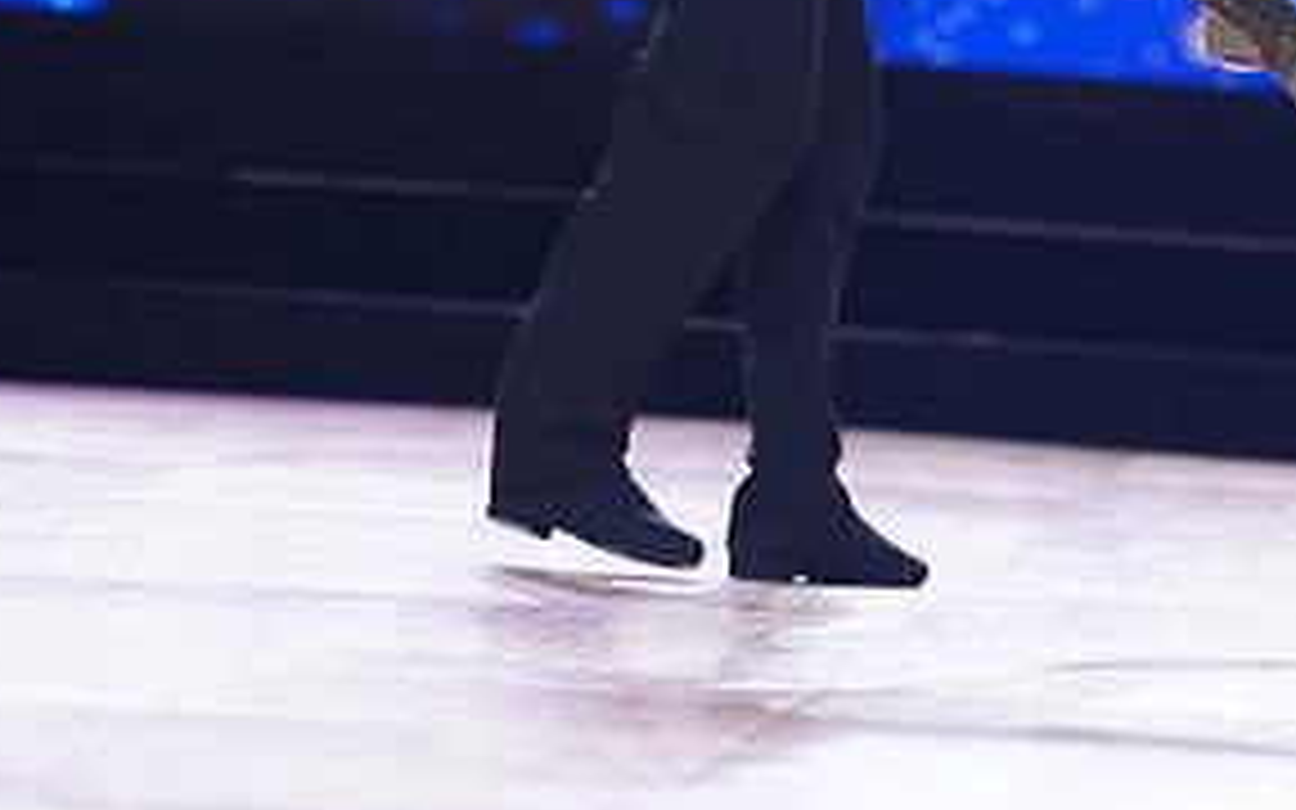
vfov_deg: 4.6
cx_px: 799
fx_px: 10137
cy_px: -351
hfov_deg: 7.3
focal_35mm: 287
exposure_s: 1/400
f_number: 2.8
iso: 2000
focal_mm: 140
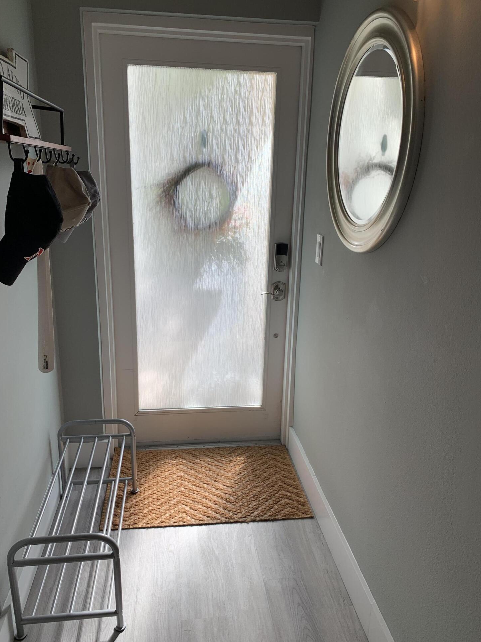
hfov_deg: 51.3
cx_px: 236
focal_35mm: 27
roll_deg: -1.6
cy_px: 317
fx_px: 500
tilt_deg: -16.6
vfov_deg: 65.3
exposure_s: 1/363
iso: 25
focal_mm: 4.25
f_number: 1.8
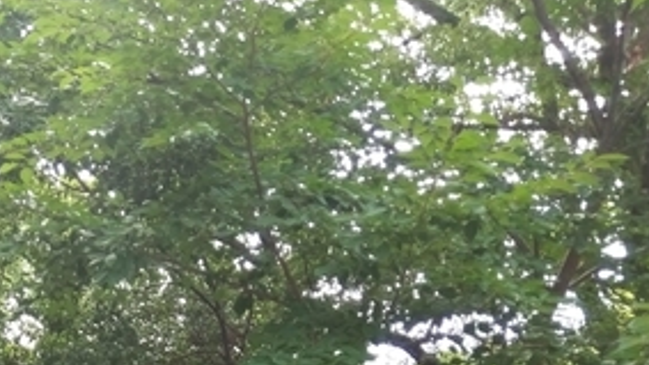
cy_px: 778
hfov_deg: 26.0
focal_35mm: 80
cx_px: 115
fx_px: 1376
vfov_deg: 12.8
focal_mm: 4.58
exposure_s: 1/206
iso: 100
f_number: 1.8
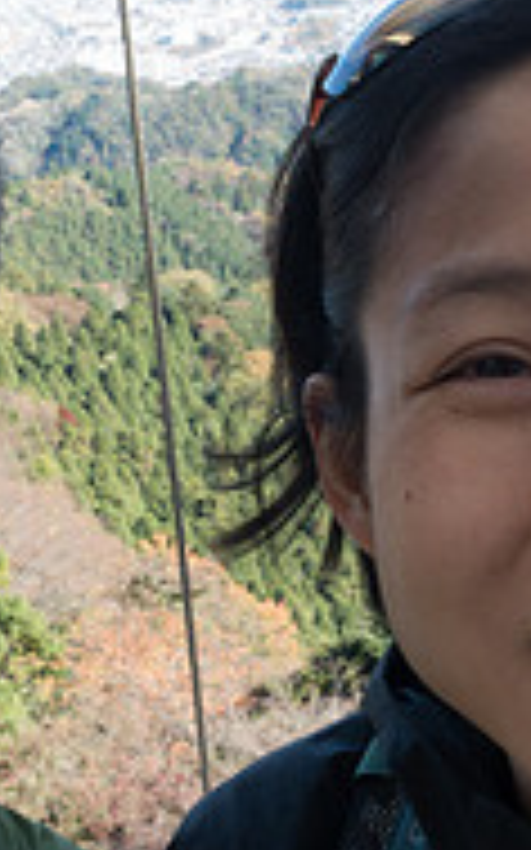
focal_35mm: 75
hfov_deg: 17.4
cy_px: 403
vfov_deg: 27.5
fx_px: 1738
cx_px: 270
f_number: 10
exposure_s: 1/40
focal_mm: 8.8
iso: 125
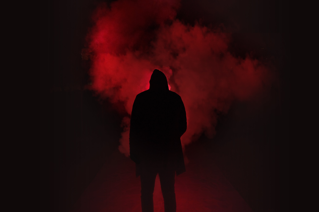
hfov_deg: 62.0
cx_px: 160
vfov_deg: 43.5
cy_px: 106
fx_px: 266
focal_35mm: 30
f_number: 5.6
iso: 360
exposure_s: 1/125
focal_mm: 20
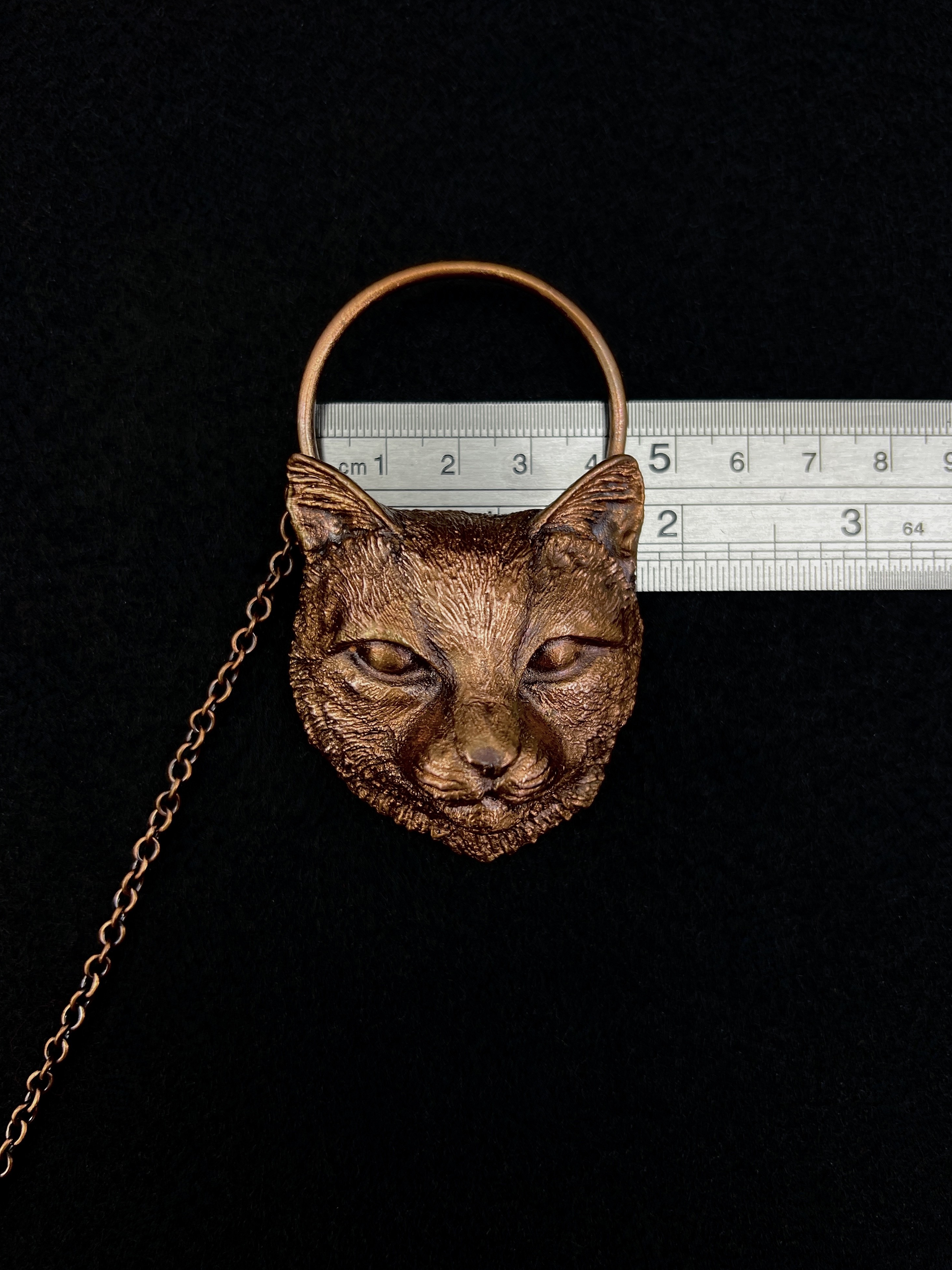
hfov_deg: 51.4
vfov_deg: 65.3
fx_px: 990
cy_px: 621
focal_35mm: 27
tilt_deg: -87.4
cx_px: 483
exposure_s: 1/100
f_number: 1.5
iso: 100
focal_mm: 5.7
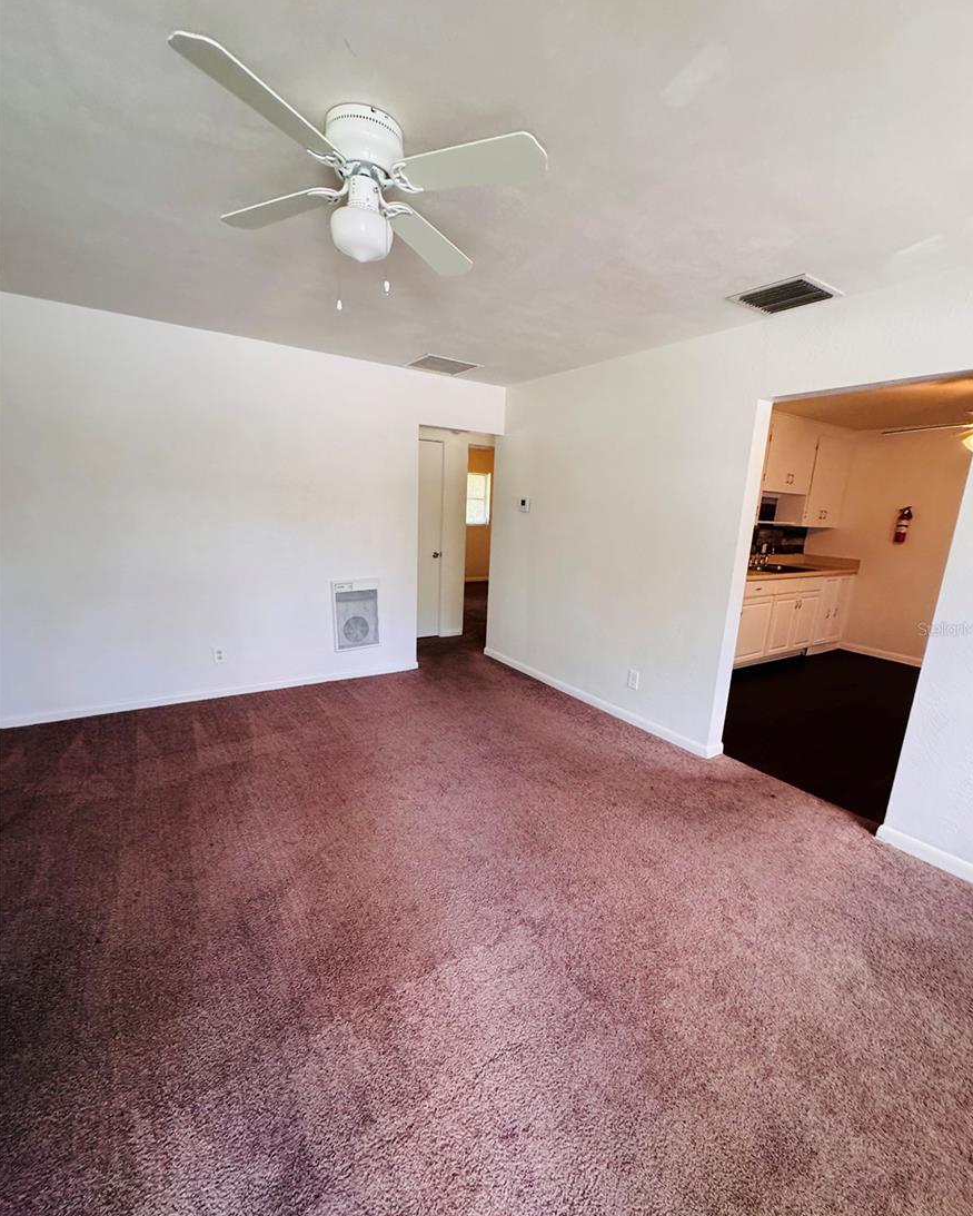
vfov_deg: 96.7
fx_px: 540
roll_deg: -1.9
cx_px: 496
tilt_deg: -12.5
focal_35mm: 15
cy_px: 629
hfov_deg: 84.1
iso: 320
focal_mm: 2.22
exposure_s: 1/120
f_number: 2.2
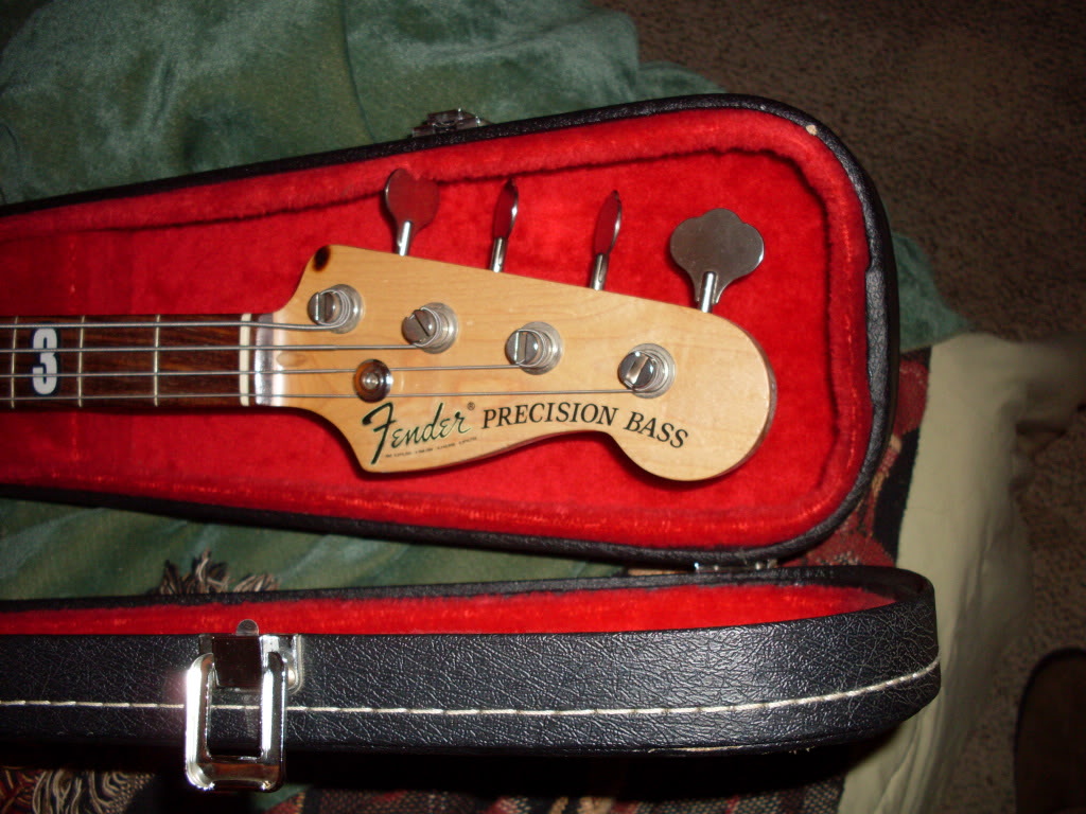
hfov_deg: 49.0
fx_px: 1192
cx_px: 543
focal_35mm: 38
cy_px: 407
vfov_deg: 37.7
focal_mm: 6.3
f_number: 2.8
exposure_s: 1/45
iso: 100
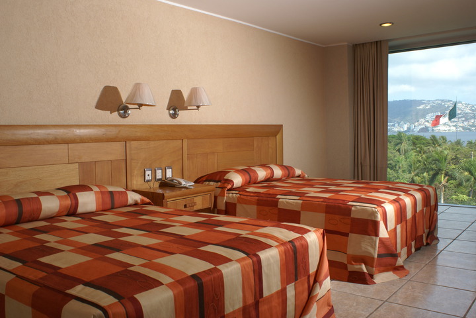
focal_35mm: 30
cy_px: 159
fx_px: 397
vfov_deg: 43.6
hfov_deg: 61.9
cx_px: 238
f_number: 10
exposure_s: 1/80
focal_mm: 20
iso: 200
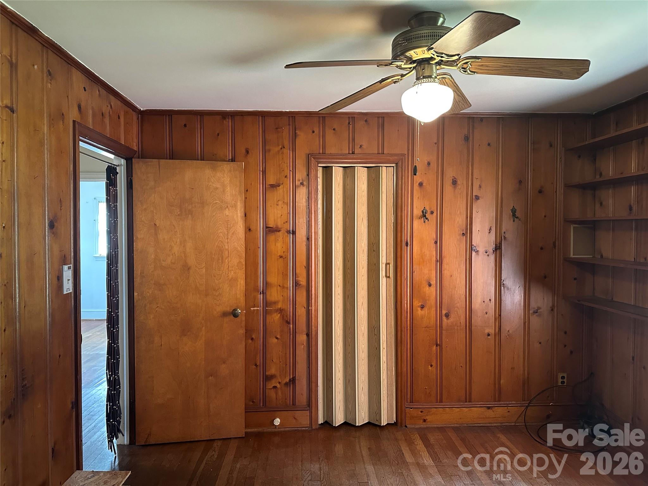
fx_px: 449
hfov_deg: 71.6
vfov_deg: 56.8
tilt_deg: -1.6
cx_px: 324
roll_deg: +0.2
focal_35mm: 24
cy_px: 243
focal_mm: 6.86
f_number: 1.78
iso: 500
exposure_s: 1/60
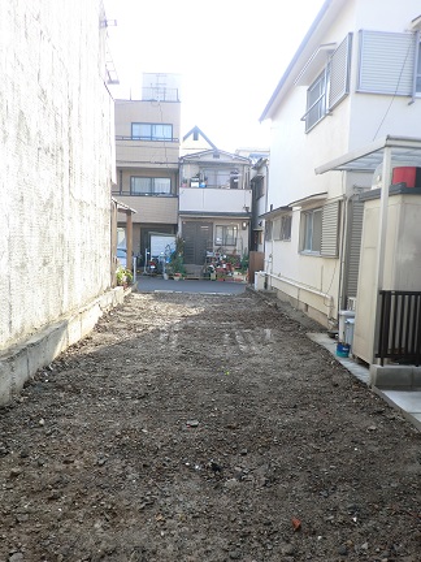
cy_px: 281
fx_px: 422
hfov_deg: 53.1
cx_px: 210
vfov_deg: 67.3
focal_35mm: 26
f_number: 2.8
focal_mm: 4.7
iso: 50
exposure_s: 1/160
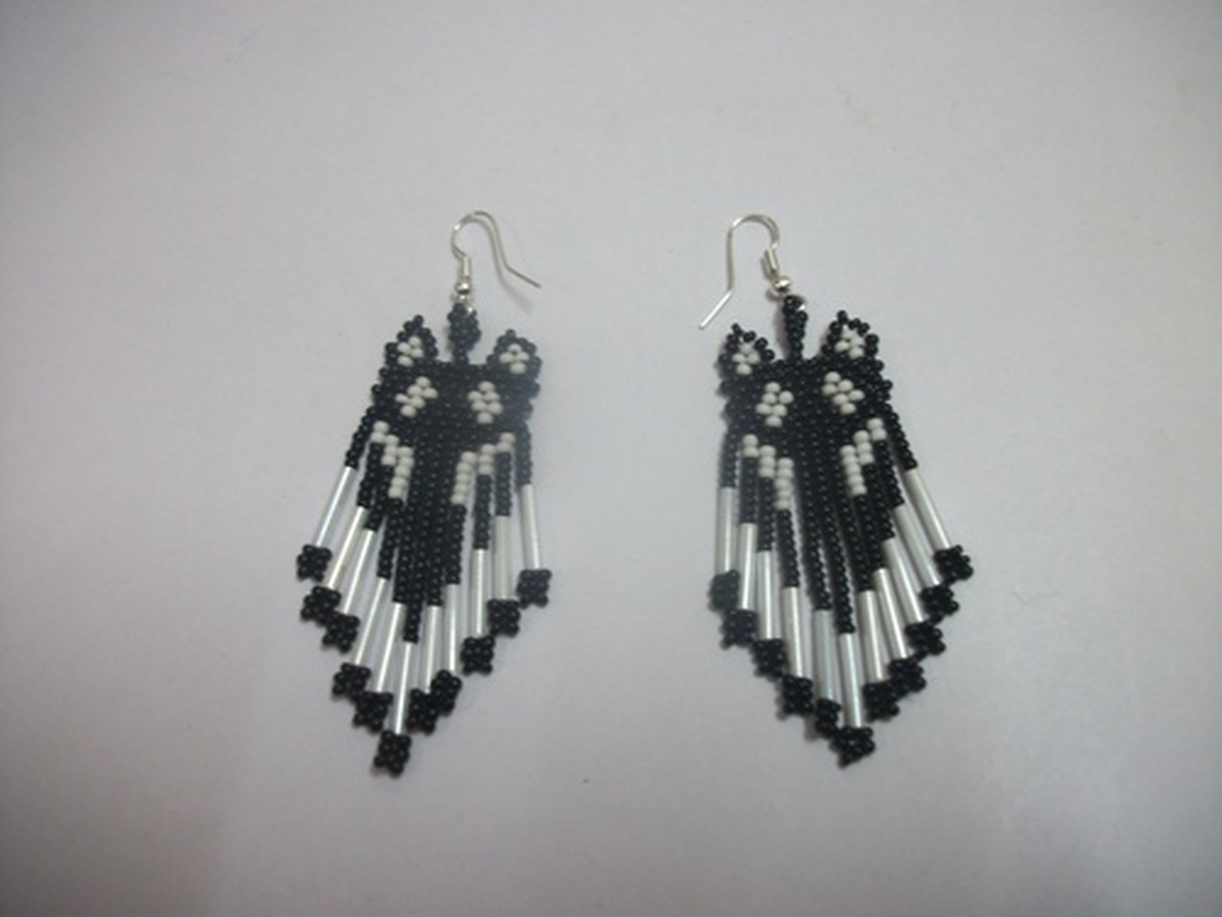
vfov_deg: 44.2
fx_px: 1130
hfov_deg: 56.8
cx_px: 611
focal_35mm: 32
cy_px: 458
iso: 131
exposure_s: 1/8
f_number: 2.9
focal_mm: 5.7
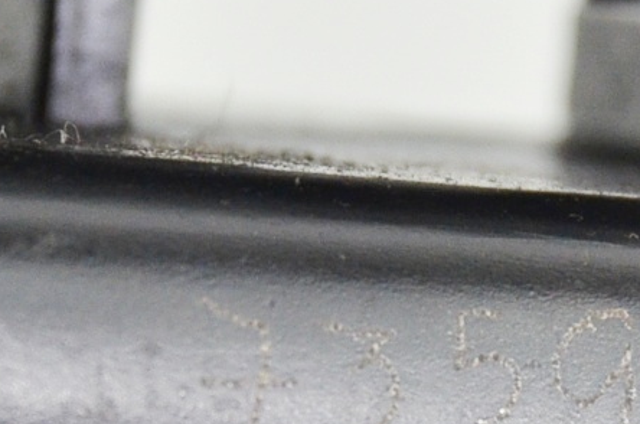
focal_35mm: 1125
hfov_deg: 1.8
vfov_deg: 1.2
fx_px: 19953
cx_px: 480
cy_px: 487
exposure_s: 1/200
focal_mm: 135
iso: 800
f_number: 5.6
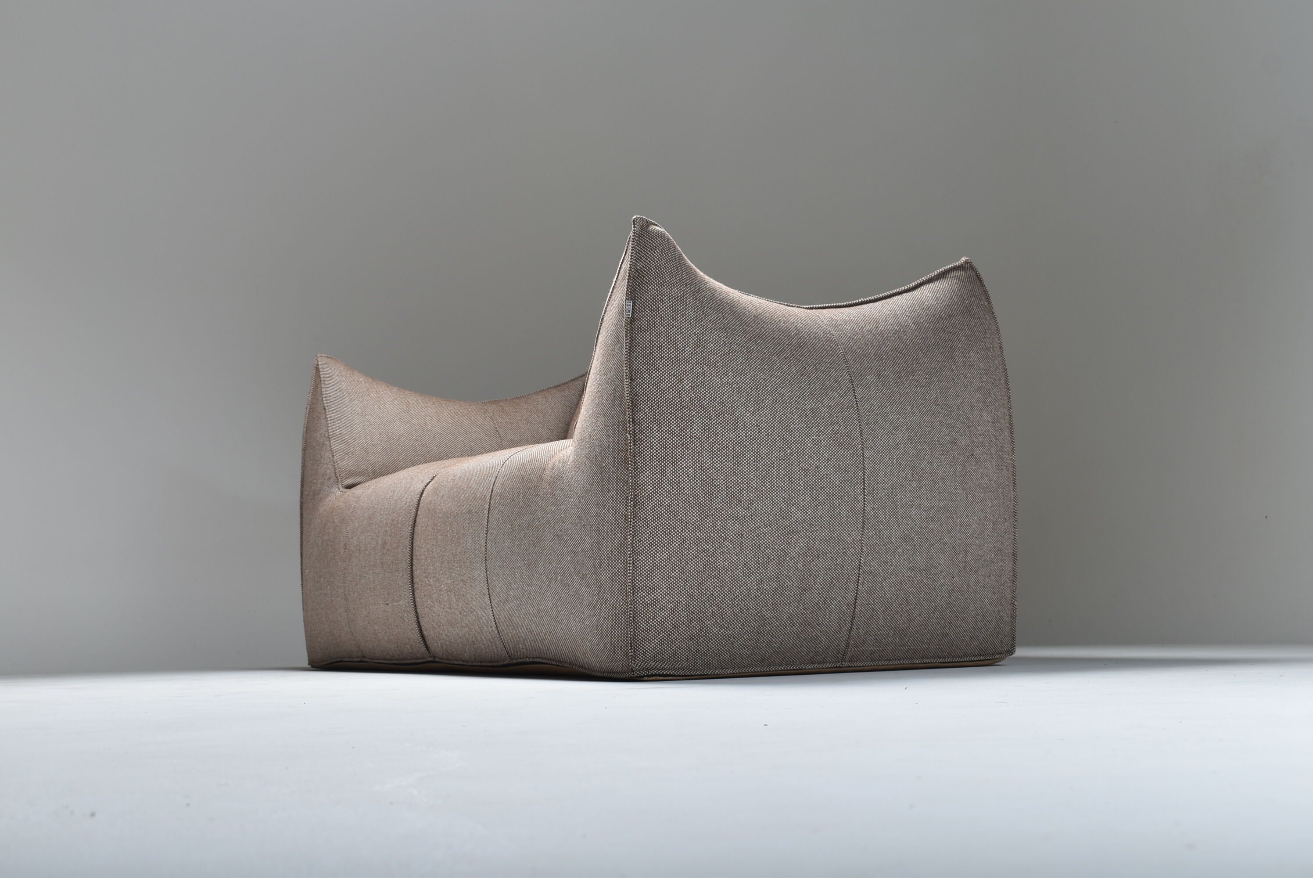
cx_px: 656
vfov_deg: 29.0
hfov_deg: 42.3
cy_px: 439
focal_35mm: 46
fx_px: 1697
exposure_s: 1/200
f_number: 9
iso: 100
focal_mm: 31
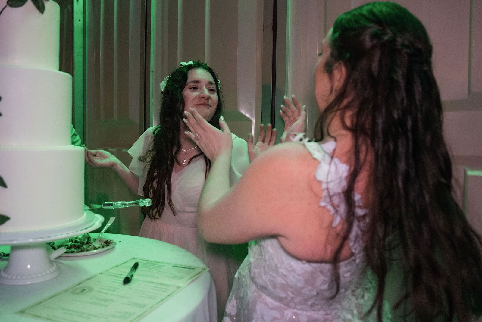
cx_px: 241
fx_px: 375
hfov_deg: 65.4
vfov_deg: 46.5
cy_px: 161
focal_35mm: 28
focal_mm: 28
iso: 12800
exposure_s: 1/160
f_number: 4
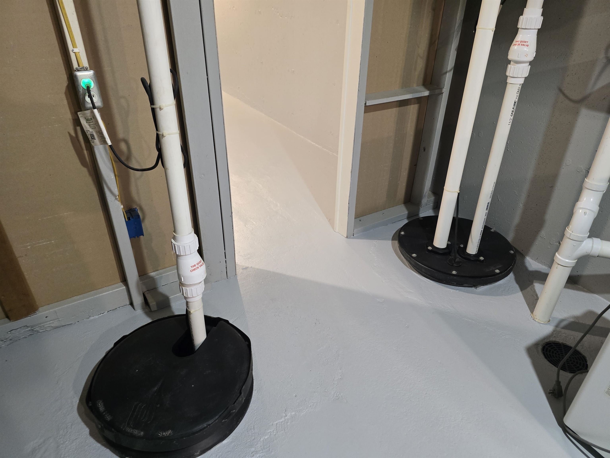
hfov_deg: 73.9
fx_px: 405
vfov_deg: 58.9
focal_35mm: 23
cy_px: 229
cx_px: 305
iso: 800
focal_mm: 6.3
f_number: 1.7
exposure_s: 1/120
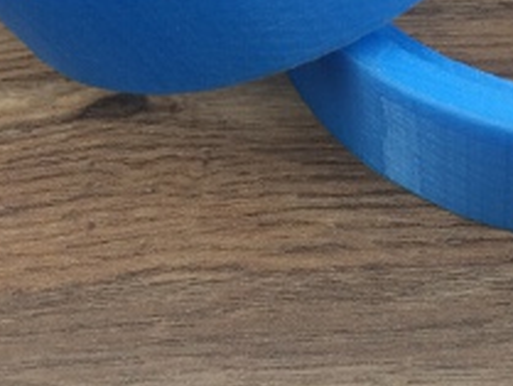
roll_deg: +2.3
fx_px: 1097
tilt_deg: -44.3
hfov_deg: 25.5
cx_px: 458
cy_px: -101
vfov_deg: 18.6
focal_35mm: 74
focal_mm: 4.15
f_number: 2.2
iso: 64
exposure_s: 1/33
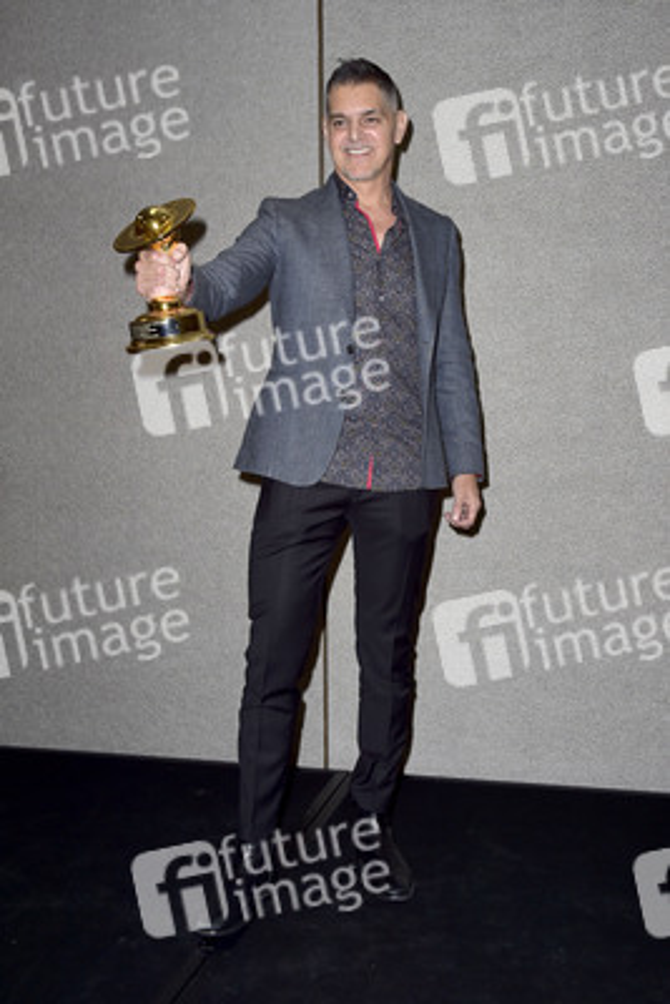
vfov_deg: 55.8
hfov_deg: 38.9
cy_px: 502
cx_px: 335
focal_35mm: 34
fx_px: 948
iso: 500
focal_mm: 34
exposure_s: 1/250
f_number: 6.3
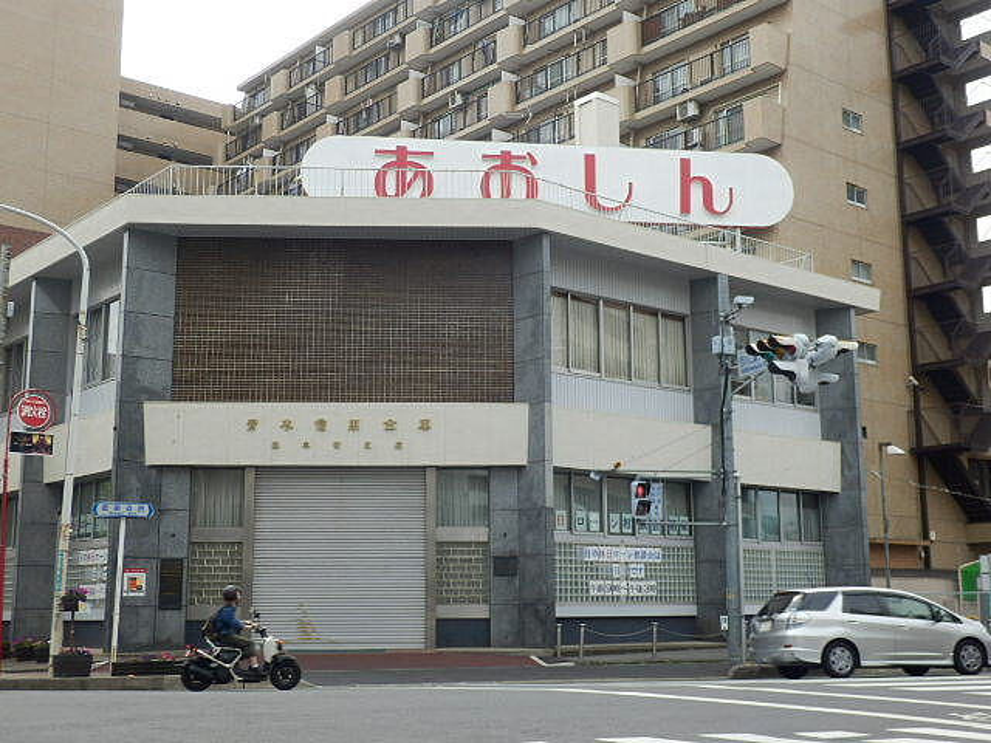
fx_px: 1460
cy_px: 372
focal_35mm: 51
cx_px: 496
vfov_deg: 28.6
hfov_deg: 37.5
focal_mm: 9.1
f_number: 4.4
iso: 80
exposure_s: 1/250
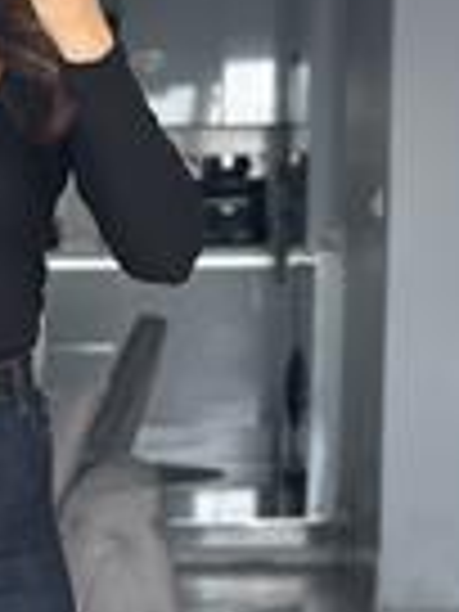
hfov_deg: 8.2
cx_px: -130
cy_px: 562
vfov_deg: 11.0
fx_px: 3165
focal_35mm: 179
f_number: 1.78
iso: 125
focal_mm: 6.86
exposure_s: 1/76
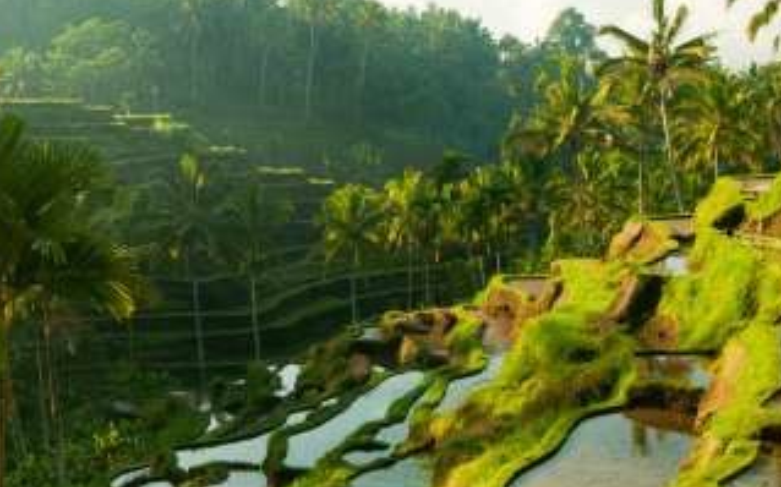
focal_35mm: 53
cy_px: 255
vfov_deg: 24.4
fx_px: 1127
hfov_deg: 38.1
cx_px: 338
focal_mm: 26
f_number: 8
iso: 160
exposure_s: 1/40
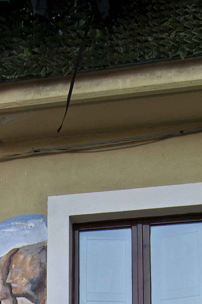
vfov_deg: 22.3
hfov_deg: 17.4
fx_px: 646
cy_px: 445
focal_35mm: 76
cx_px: 9
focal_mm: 17
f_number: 5
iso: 100
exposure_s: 1/160
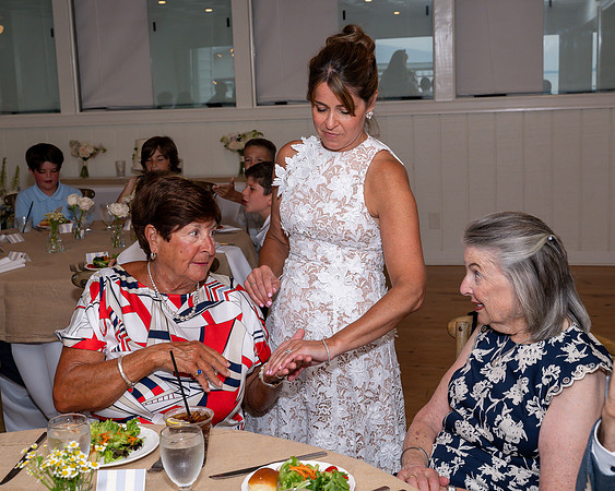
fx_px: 892
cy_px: 231
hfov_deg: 38.0
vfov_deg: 30.8
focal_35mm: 49
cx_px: 285
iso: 500
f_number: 7.1
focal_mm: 40
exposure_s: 1/250
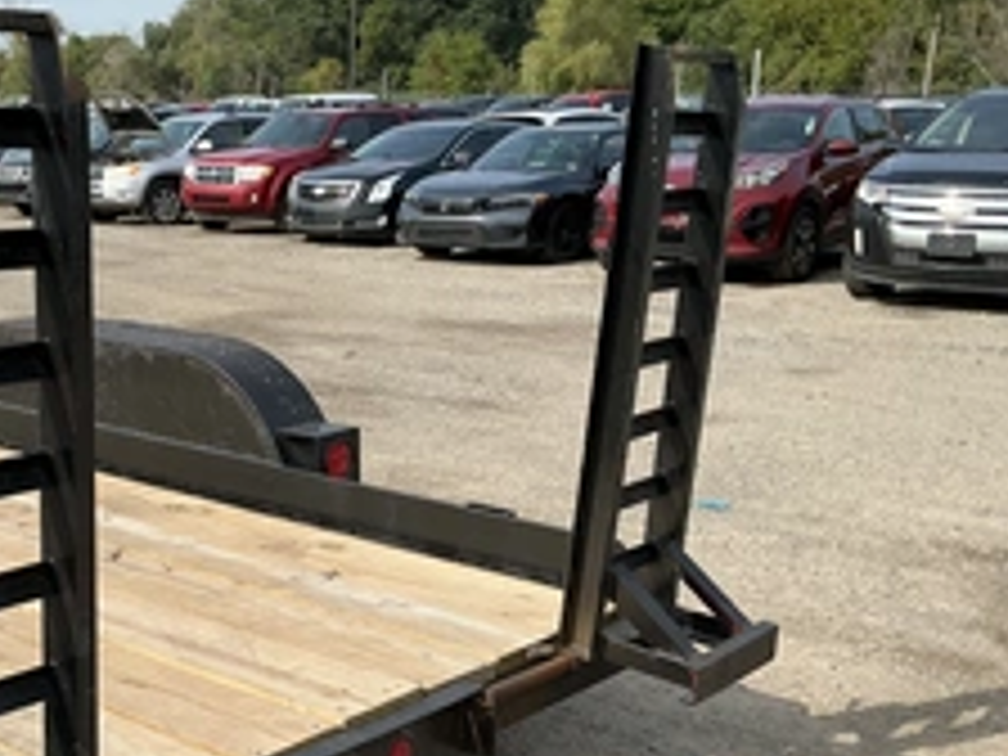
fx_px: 1456
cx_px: 202
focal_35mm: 50
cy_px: 454
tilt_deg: -10.0
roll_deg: +0.2
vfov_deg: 29.0
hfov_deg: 36.9
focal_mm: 3
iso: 25
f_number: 1.8
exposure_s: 1/1377
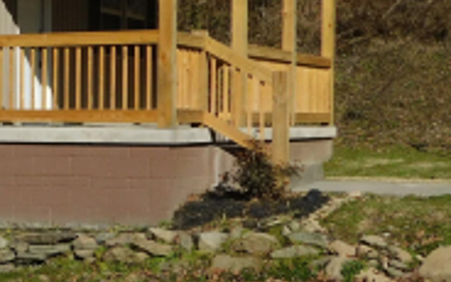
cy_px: 147
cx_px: -151
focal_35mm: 115
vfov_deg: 11.4
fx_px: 1413
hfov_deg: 17.0
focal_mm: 5.3
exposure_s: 1/640
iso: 125
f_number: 6.4
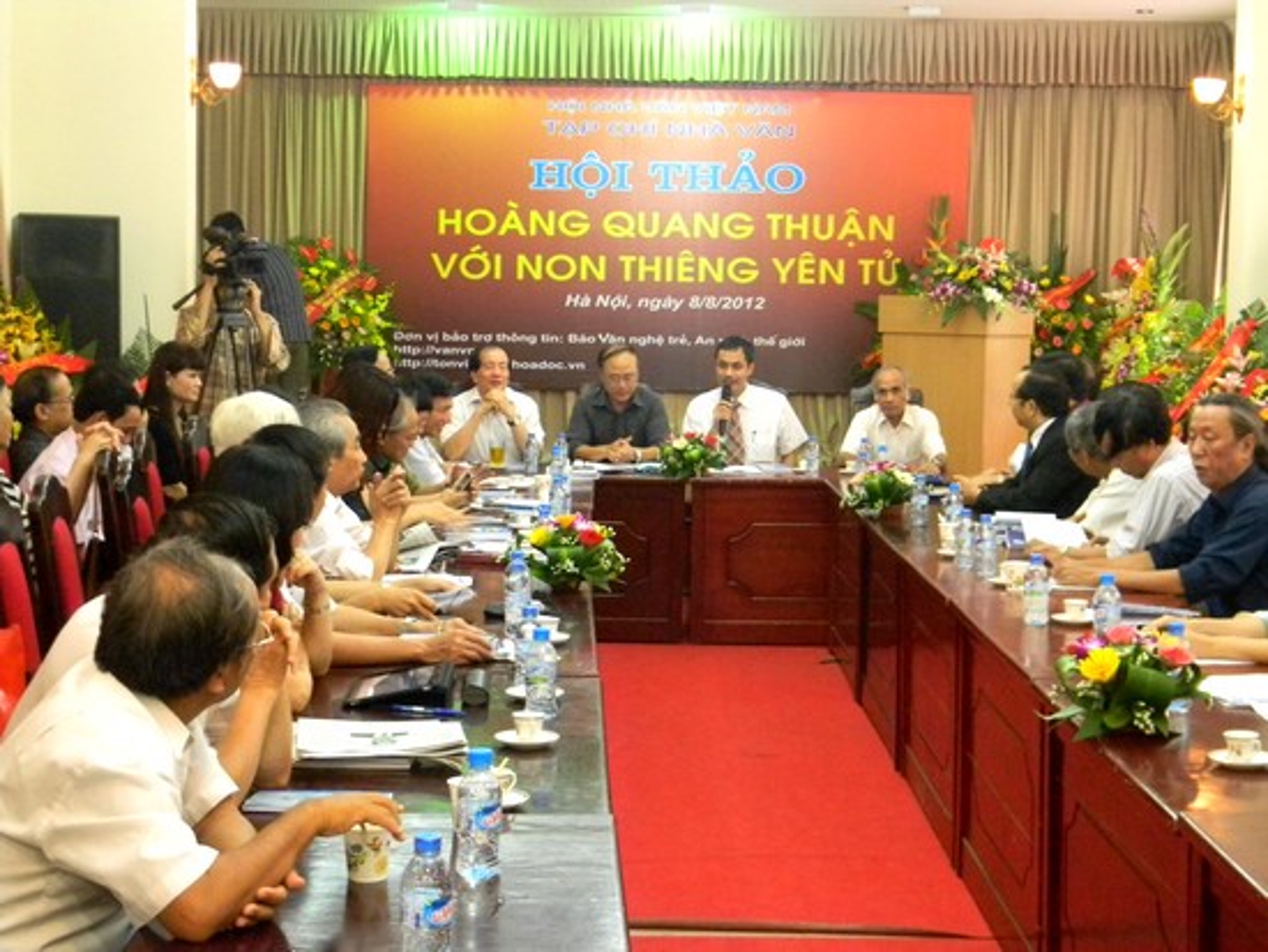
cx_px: 634
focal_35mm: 56
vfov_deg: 26.1
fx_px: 2052
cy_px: 476
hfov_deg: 34.3
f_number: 4.1
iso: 800
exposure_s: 1/21
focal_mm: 10.1
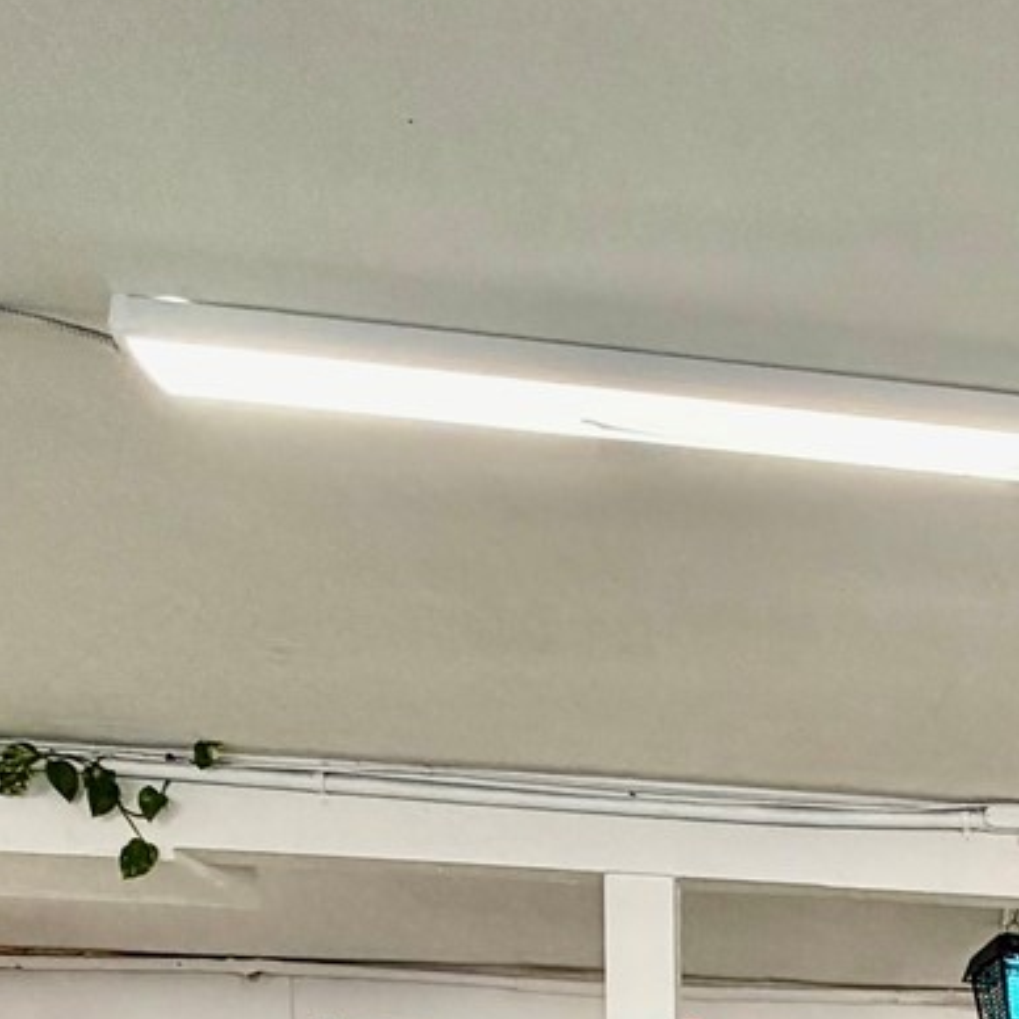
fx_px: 1699
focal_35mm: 51
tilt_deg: -4.7
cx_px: 1274
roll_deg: -0.6
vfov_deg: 26.3
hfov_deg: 28.3
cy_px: 1450
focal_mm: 2.22
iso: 250
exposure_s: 1/120
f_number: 2.2
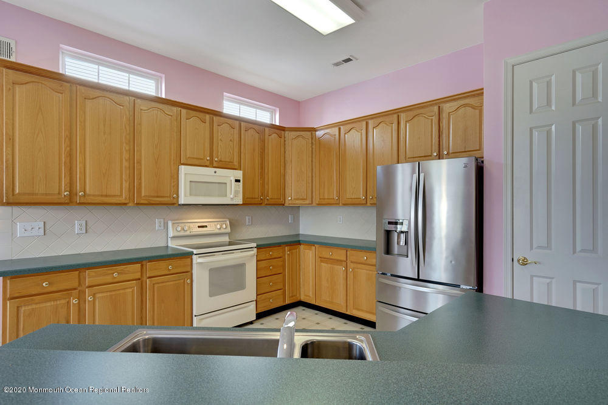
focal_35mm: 18
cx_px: 304
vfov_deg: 67.4
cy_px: 202
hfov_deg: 90.0
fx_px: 304
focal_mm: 18
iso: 250
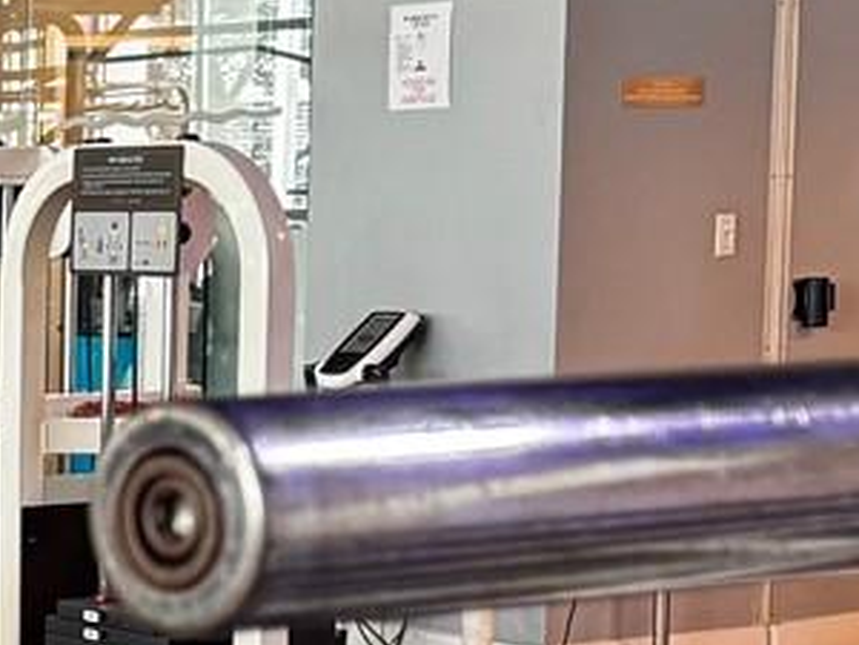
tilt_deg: -5.8
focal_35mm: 128
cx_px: -810
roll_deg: +0.4
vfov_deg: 11.5
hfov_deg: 13.4
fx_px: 3176
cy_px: 493
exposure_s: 1/60
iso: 320
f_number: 1.78
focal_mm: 6.76
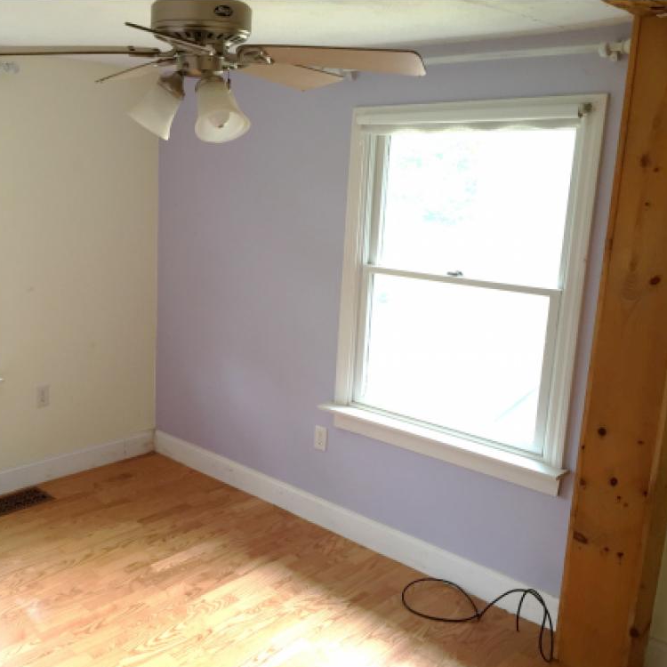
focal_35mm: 35
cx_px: 215
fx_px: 763
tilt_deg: -12.7
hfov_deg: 46.4
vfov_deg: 47.2
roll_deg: -2.4
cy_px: 339
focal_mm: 4.15
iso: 32
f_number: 2.2
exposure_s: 1/30
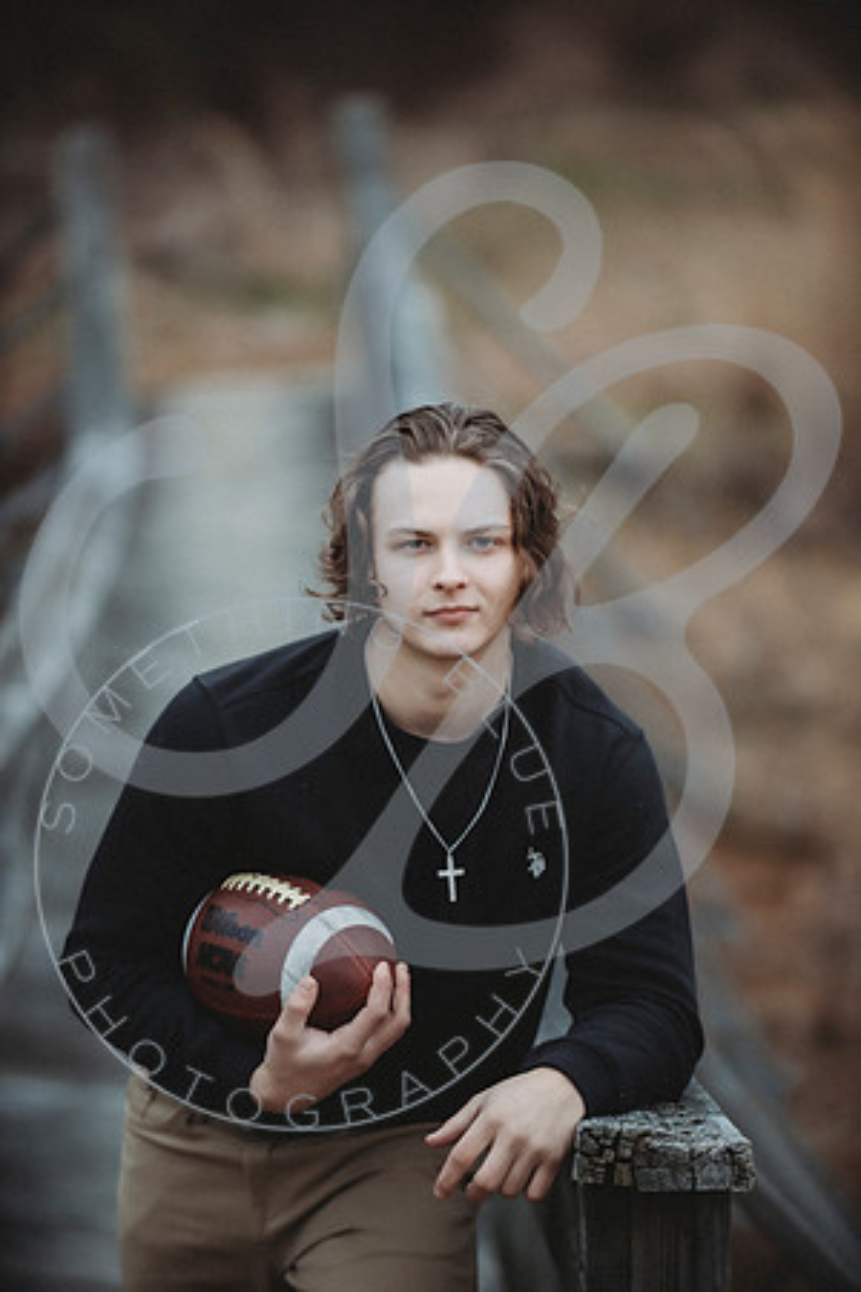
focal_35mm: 170
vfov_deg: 12.1
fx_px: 6098
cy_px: 646
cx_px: 430
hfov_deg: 8.1
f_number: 2.8
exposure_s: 1/320
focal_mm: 170
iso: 500
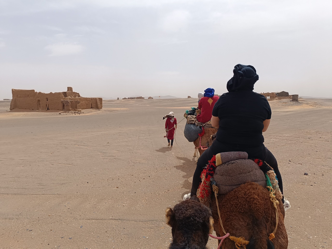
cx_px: 166
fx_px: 230
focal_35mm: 24
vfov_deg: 56.8
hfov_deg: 71.6
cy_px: 124
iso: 60
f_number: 1.88
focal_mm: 5.59
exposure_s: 1/2198
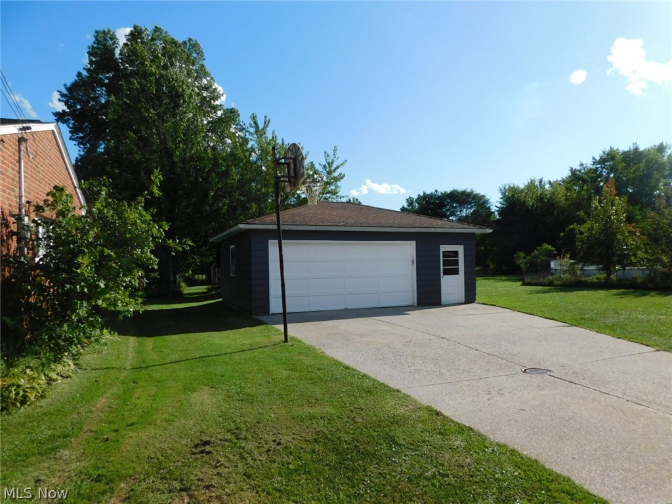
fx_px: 446
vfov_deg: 58.9
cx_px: 336
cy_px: 252
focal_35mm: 23
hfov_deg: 73.9
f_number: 6
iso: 125
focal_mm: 4
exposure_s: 1/500
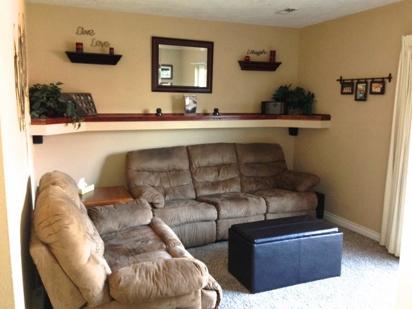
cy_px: 154
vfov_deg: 42.9
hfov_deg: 55.4
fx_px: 393
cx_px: 206
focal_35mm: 33
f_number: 2.4
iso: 200
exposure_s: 1/20
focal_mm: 4.12
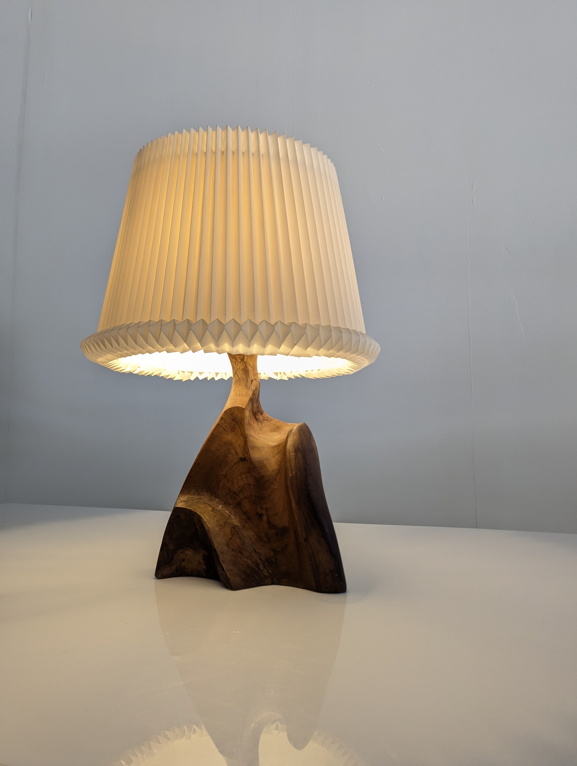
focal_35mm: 24
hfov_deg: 56.9
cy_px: 383
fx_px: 532
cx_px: 288
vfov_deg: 71.5
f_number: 1.85
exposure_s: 1/106
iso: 294
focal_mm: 6.81
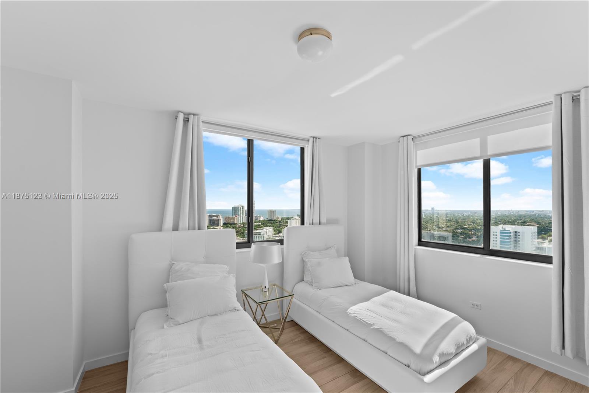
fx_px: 229
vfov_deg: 81.2
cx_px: 294
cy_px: 196
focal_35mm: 14
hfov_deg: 104.3
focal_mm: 14
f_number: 10
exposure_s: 1/8
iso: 100
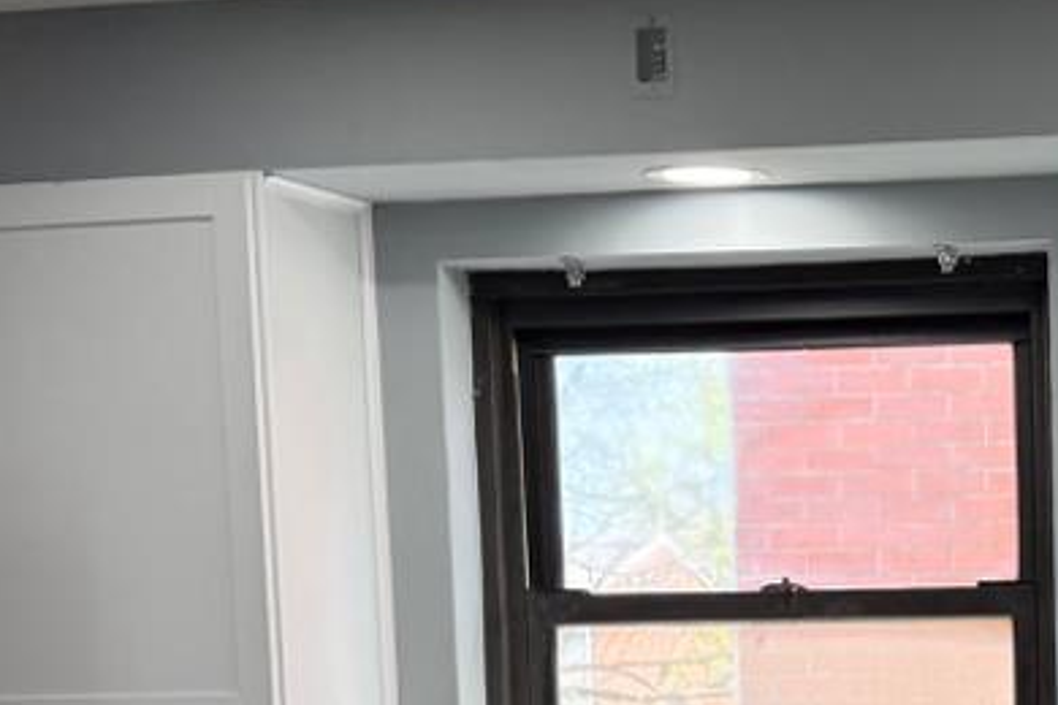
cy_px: 975
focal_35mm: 96
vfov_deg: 13.6
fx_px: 2821
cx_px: 1210
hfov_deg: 20.1
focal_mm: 6.76
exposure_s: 1/237
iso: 200
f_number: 1.78
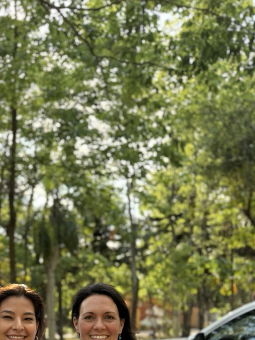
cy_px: 314
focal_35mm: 45
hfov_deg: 30.5
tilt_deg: -0.3
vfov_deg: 38.8
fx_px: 442
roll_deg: +1.8
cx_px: 16
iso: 100
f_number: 1.78
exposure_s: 1/521
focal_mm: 6.76
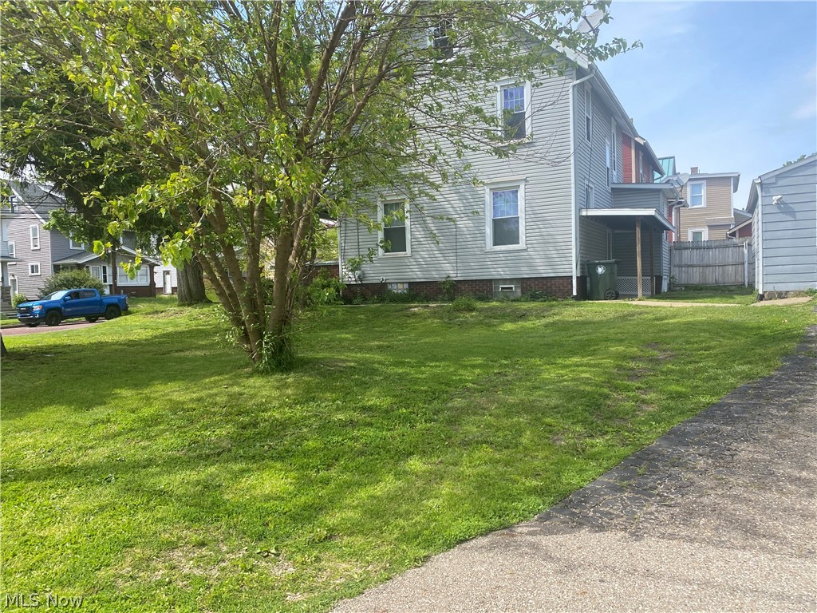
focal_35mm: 26
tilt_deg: -0.1
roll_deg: +1.9
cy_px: 306
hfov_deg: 67.3
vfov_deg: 53.1
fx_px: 614
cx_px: 408
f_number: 1.8
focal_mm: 4.25
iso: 32
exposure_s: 1/949
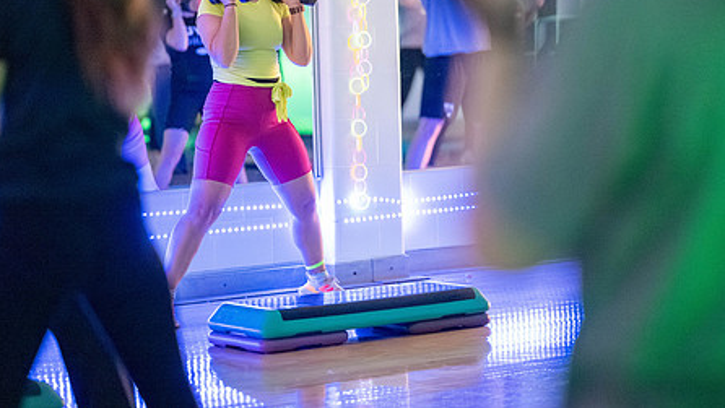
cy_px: 95
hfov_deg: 15.0
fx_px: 2749
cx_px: 390
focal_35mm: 143
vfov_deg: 8.5
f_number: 1.4
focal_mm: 105
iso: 12800
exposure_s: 1/125
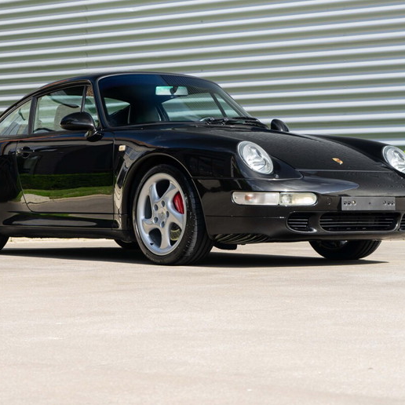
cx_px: 130
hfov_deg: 15.4
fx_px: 1496
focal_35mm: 113
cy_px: 150
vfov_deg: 15.4
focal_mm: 67
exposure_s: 1/80
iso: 50
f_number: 5.6
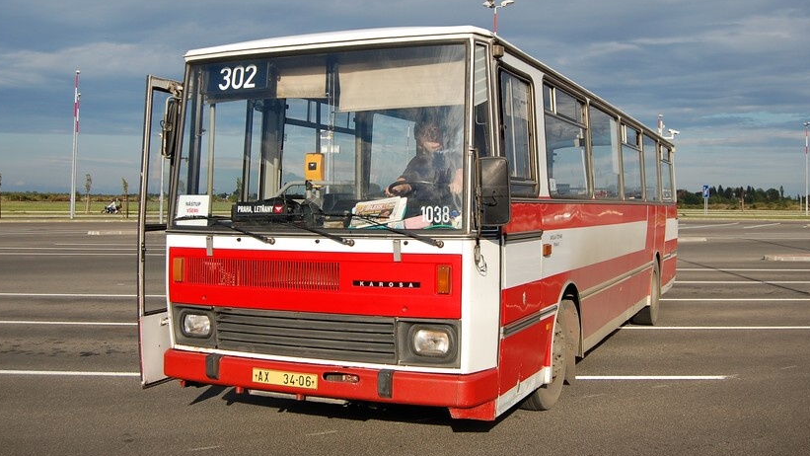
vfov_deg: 29.9
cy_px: 179
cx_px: 414
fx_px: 850
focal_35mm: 40
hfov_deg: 50.9
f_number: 5
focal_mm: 23
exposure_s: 1/1250
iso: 200
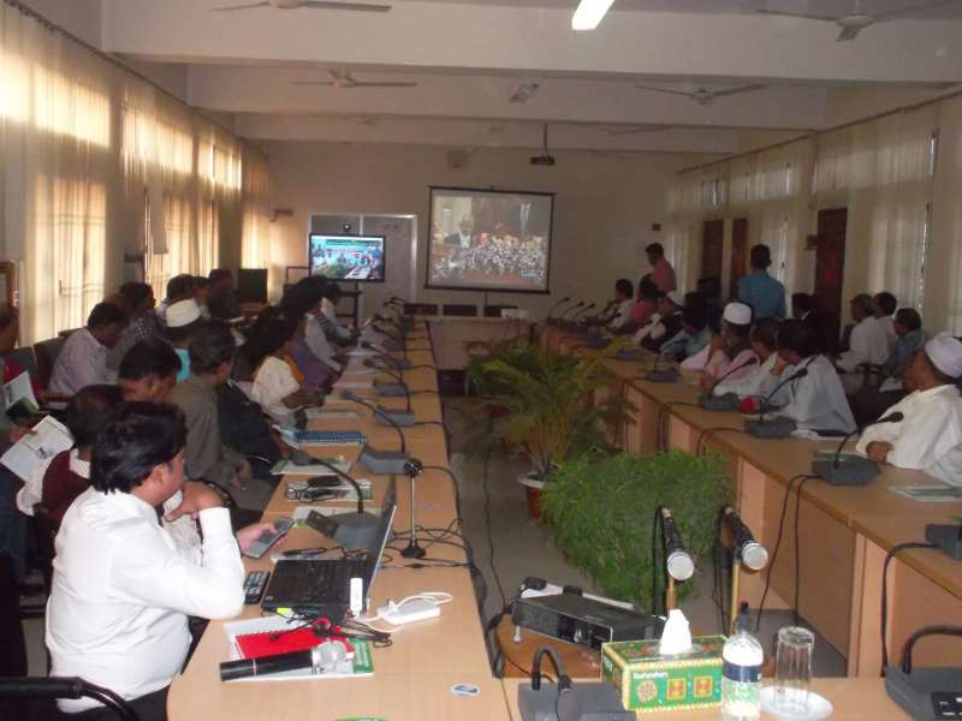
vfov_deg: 38.7
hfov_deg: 50.1
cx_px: 481
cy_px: 360
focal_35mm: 37
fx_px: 1028
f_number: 3.7
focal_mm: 5.2
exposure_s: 1/50
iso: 640
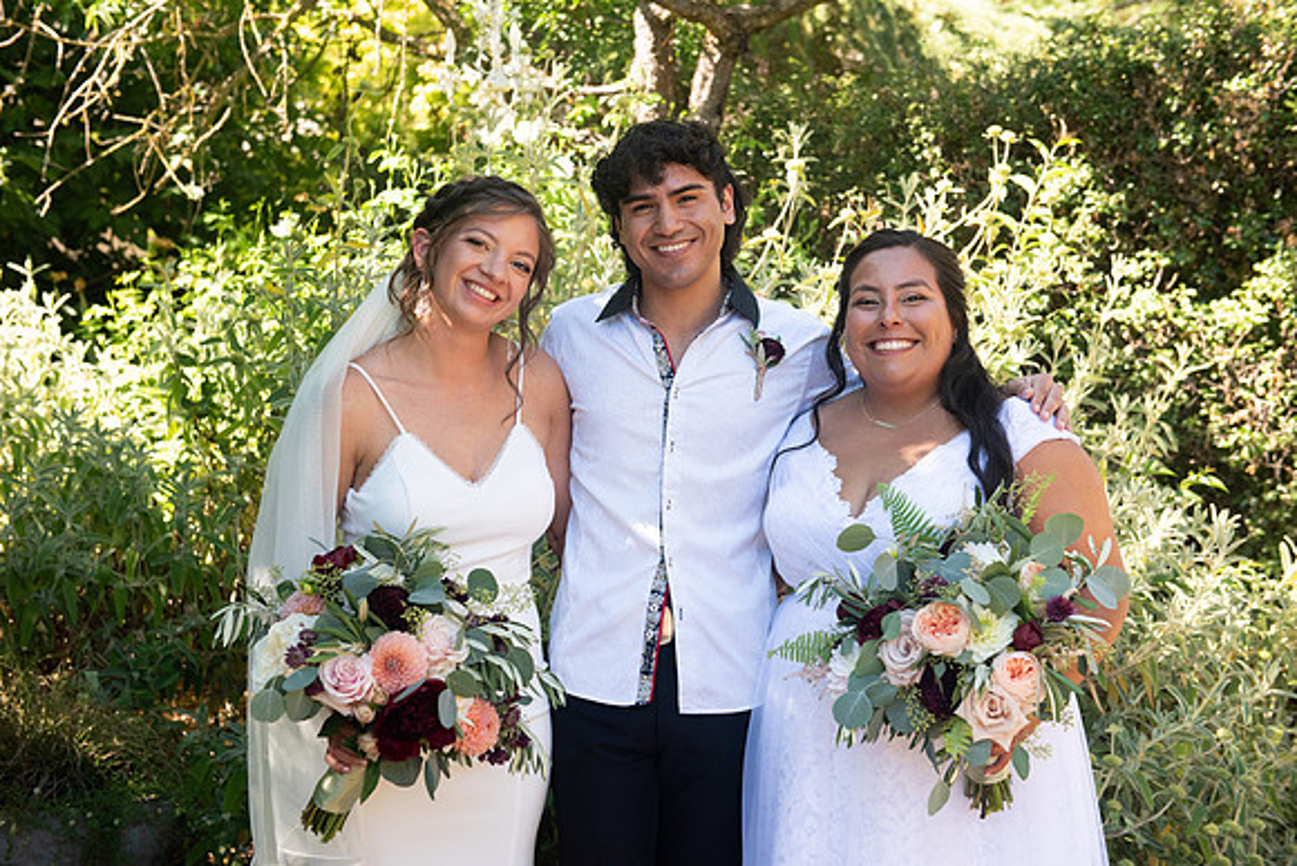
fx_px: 1982
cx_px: 648
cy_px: 433
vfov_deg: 24.6
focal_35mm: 55
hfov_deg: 36.2
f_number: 4.5
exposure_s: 1/500
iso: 640
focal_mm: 55
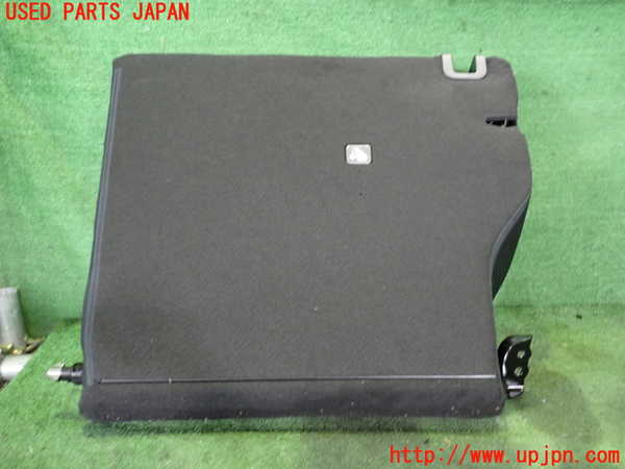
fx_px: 542
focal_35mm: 30
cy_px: 234
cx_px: 312
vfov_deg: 46.8
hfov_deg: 60.0
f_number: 2.3
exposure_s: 1/30
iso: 800
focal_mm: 5.4
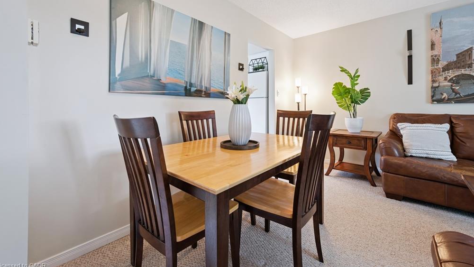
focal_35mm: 15
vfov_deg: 69.9
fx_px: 189
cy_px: 108
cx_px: 238
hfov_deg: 103.0
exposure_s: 1/5
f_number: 8
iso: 200
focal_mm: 14
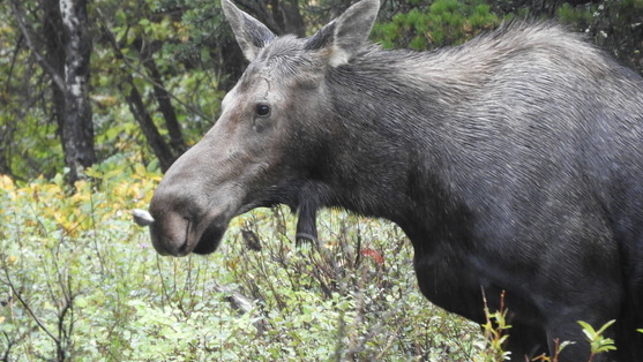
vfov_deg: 2.0
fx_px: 10269
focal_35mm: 602
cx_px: 322
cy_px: 152
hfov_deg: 3.6
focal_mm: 98.5
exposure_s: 1/60
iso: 640
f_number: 5.6
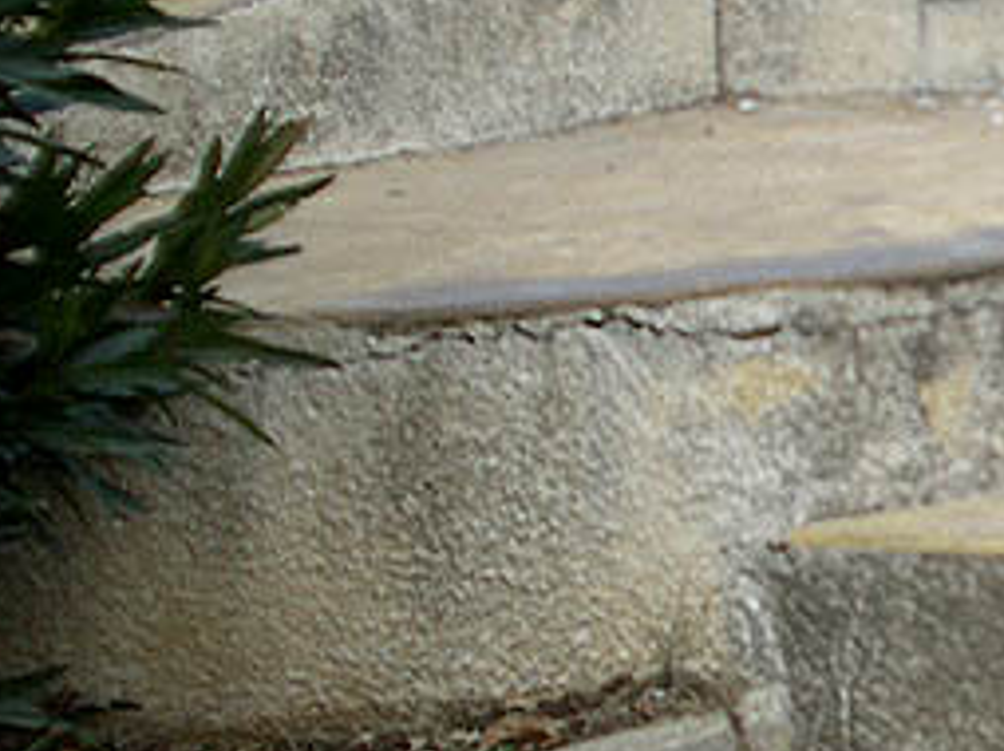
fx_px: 2666
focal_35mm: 92
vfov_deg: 16.0
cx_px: 1255
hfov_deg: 19.8
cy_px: 340
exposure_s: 1/400
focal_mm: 5.8
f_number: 2.6
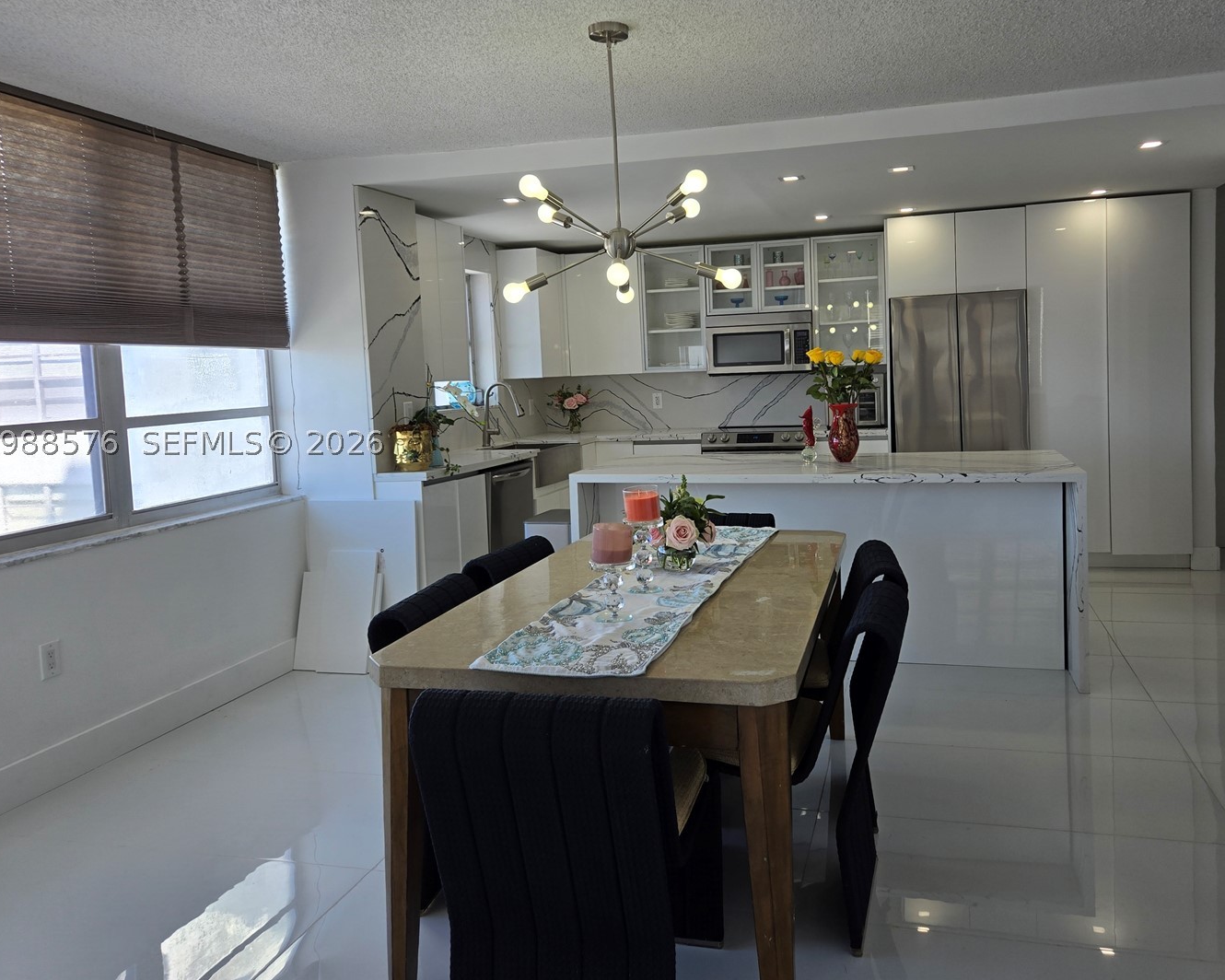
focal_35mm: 27
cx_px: 666
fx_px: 979
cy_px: 442
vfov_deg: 53.1
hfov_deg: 64.0
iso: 25
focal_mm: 5.4
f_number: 1.8
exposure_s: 1/133
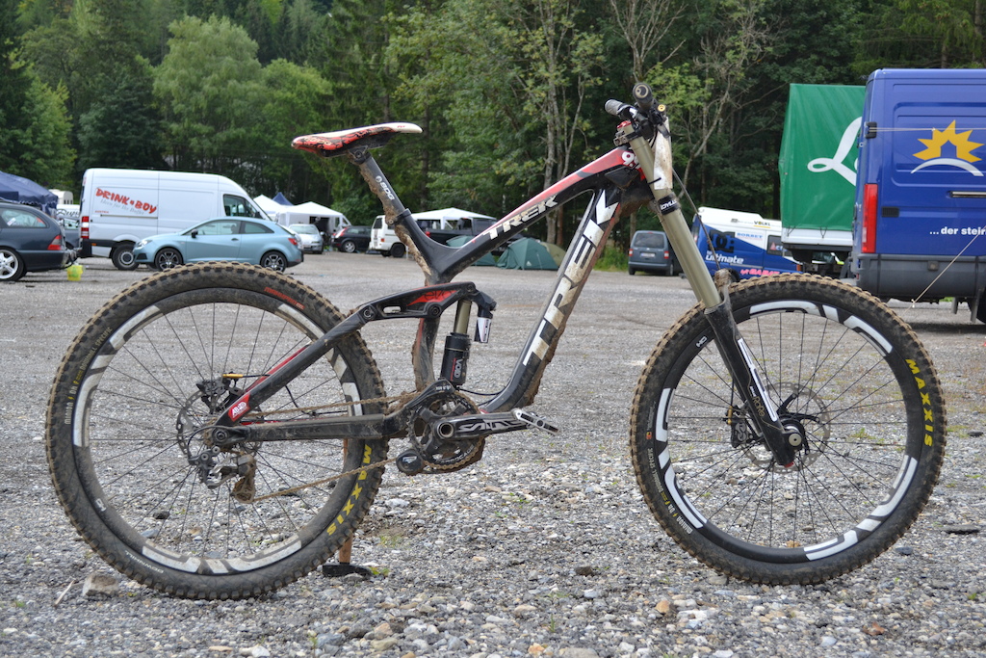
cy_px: 329
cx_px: 493
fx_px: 1397
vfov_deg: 26.5
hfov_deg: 38.9
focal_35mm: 51
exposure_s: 1/500
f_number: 5
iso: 360
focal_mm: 34
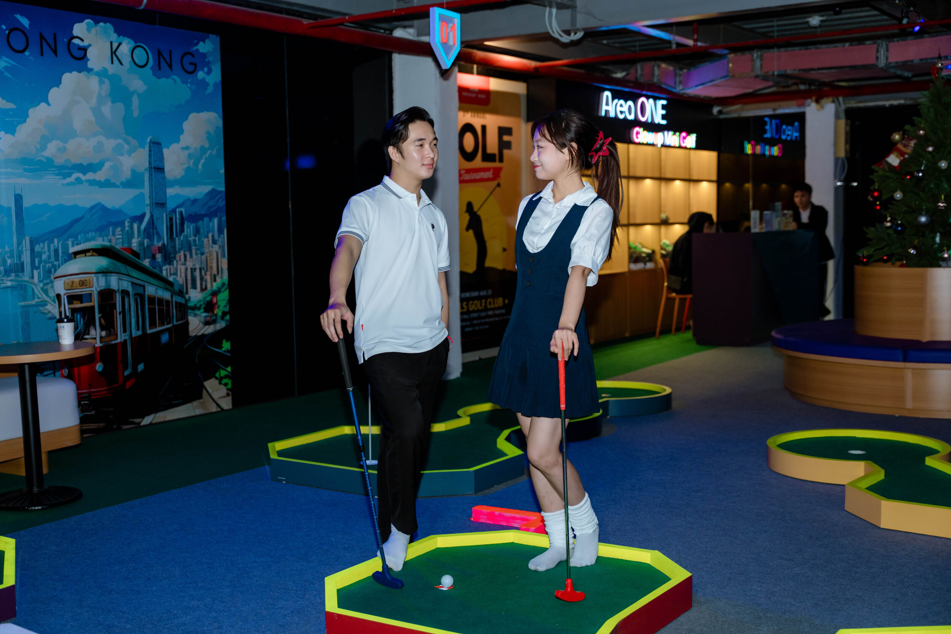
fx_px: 1168
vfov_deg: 30.4
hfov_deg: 44.3
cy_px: 321
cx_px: 472
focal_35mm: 44
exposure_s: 1/125
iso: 1000
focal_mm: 43.2
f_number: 2.8
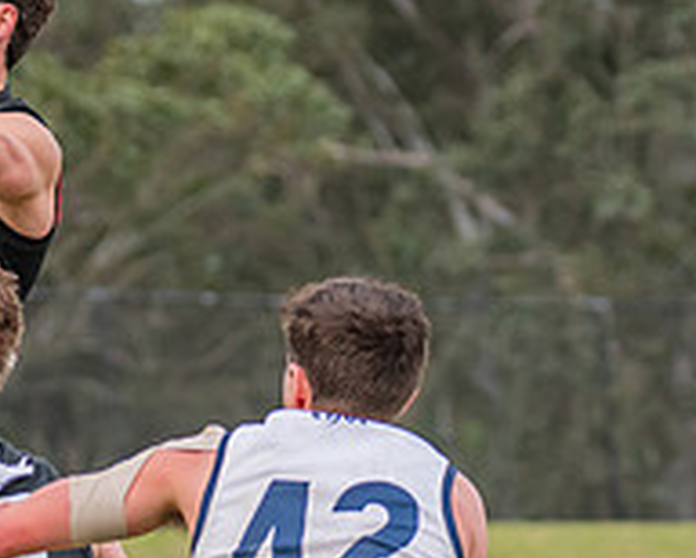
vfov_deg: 1.8
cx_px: -202
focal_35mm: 842
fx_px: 17362
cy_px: 338
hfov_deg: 2.3
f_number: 7.1
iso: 800
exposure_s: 1/1250
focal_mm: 210
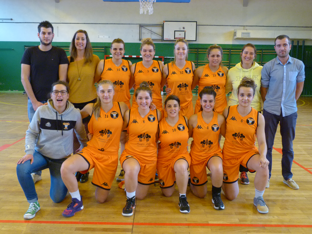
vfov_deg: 38.7
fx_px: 333
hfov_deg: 50.1
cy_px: 117
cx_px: 156
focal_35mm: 37
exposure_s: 1/60
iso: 250
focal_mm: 6.7
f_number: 3.1
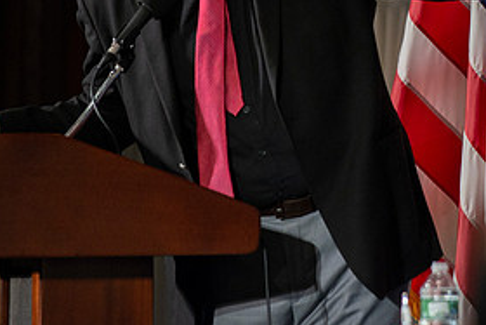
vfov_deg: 2.7
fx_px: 6888
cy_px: -22
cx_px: 398
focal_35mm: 510
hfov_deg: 4.0
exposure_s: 1/200
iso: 1000
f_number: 3.5
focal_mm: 200
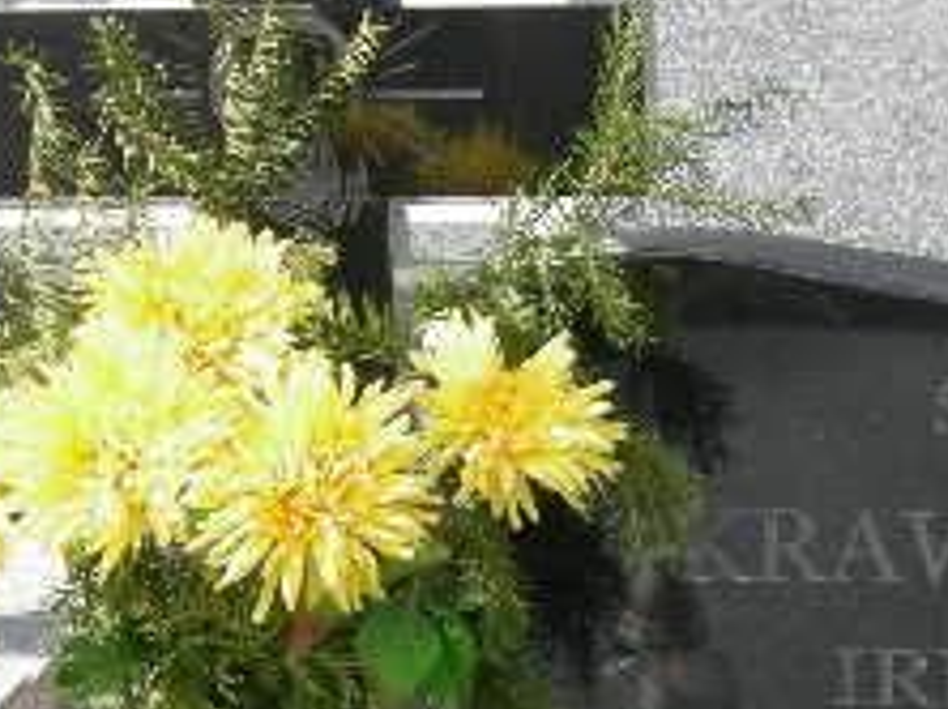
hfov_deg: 18.5
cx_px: 892
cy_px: 474
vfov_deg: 14.2
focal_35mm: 104
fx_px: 2845
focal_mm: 7.5
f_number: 4.3
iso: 64
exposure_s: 1/108
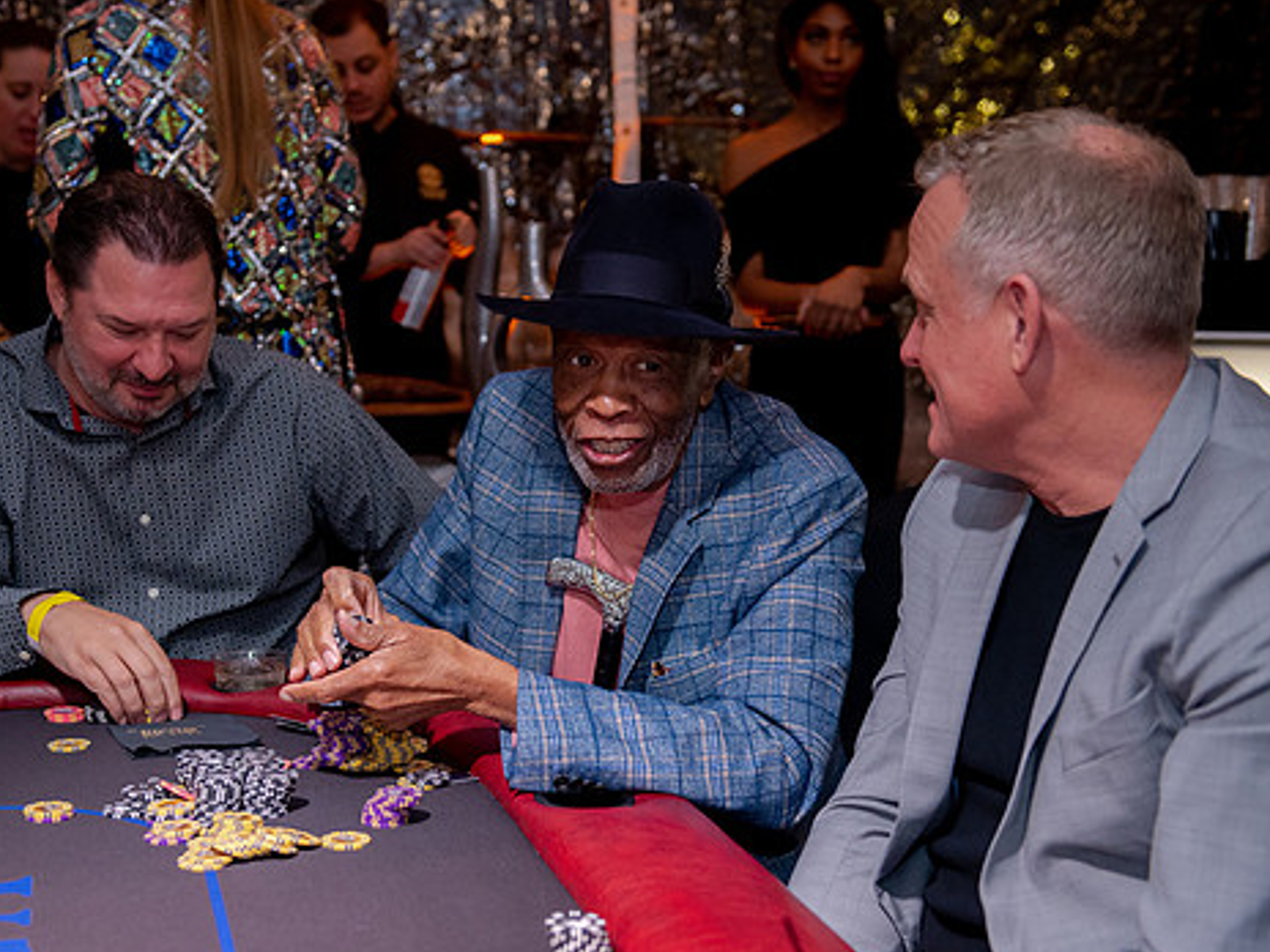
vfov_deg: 27.0
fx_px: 1981
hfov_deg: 35.4
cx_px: 517
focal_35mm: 54
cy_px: 525
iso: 3200
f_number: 3.2
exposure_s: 1/400
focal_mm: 45
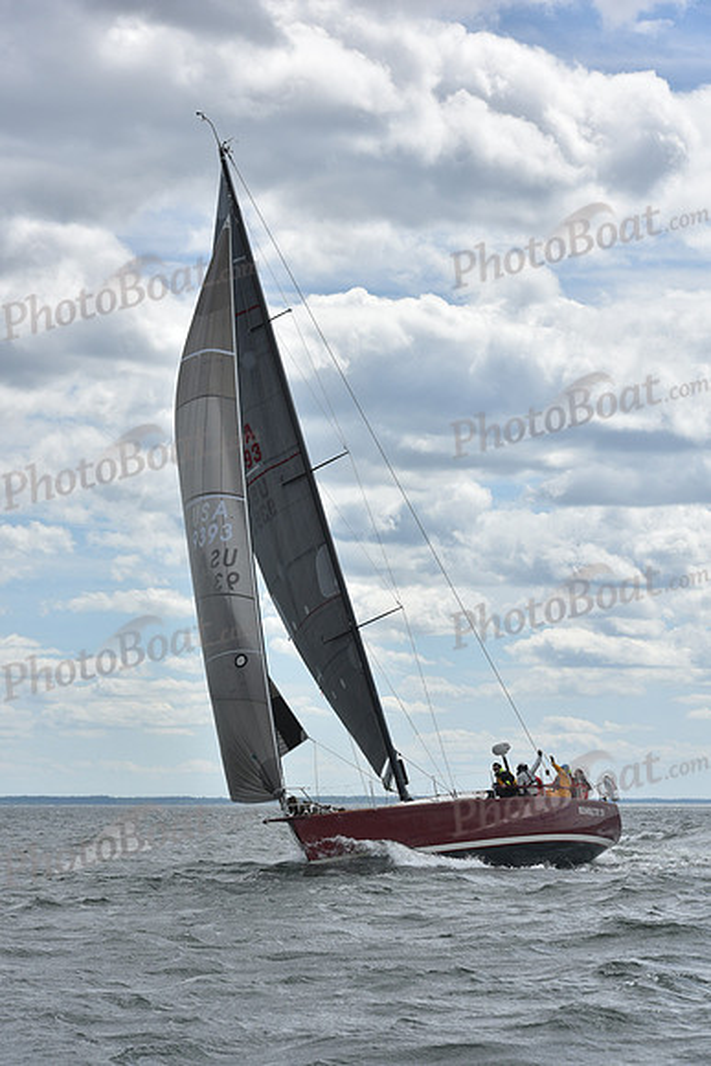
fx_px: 3257
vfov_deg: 18.6
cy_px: 533
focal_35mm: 110
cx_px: 356
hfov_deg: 12.5
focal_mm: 110
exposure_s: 1/1250
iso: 320
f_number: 9
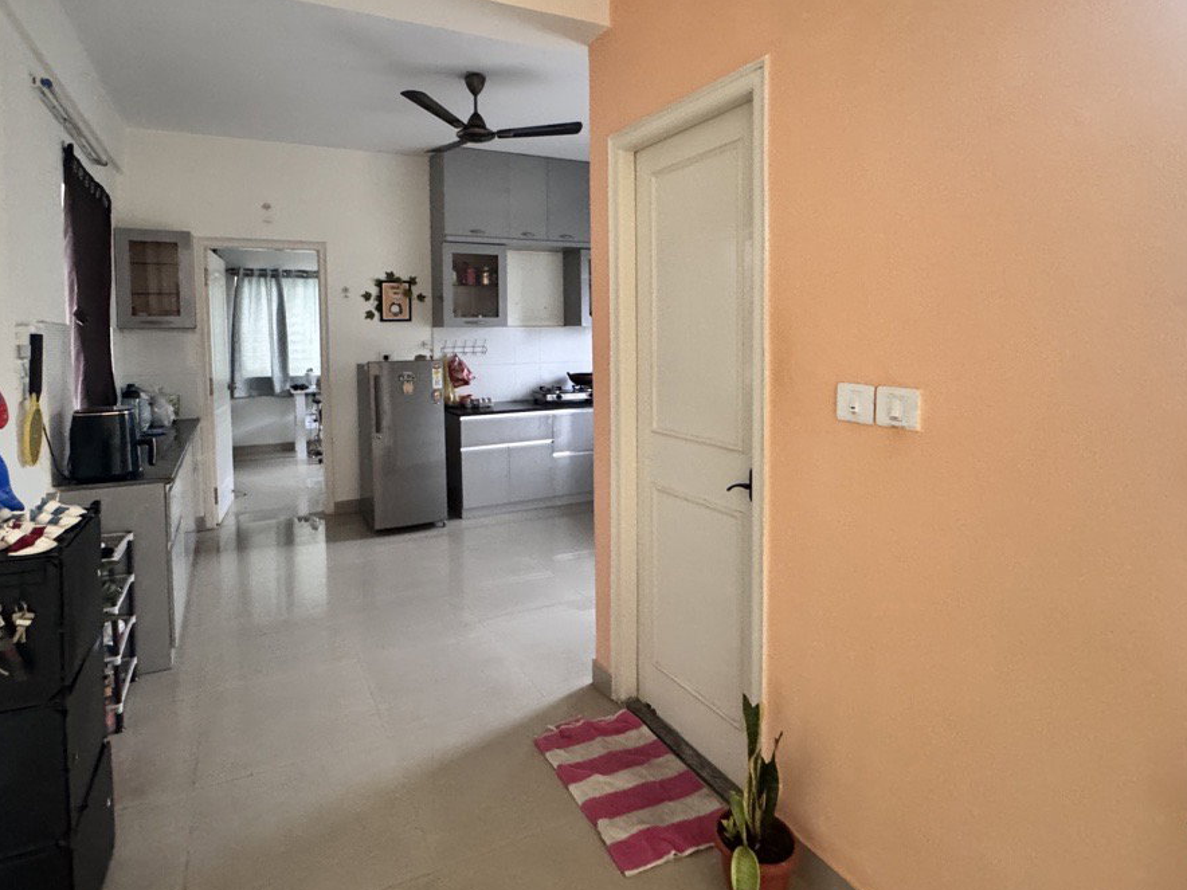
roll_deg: +0.8
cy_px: 364
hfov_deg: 84.3
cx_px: 522
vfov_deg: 68.1
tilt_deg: -2.1
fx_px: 652
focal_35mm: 19
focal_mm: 2.22
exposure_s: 1/50
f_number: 2.2
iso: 1000
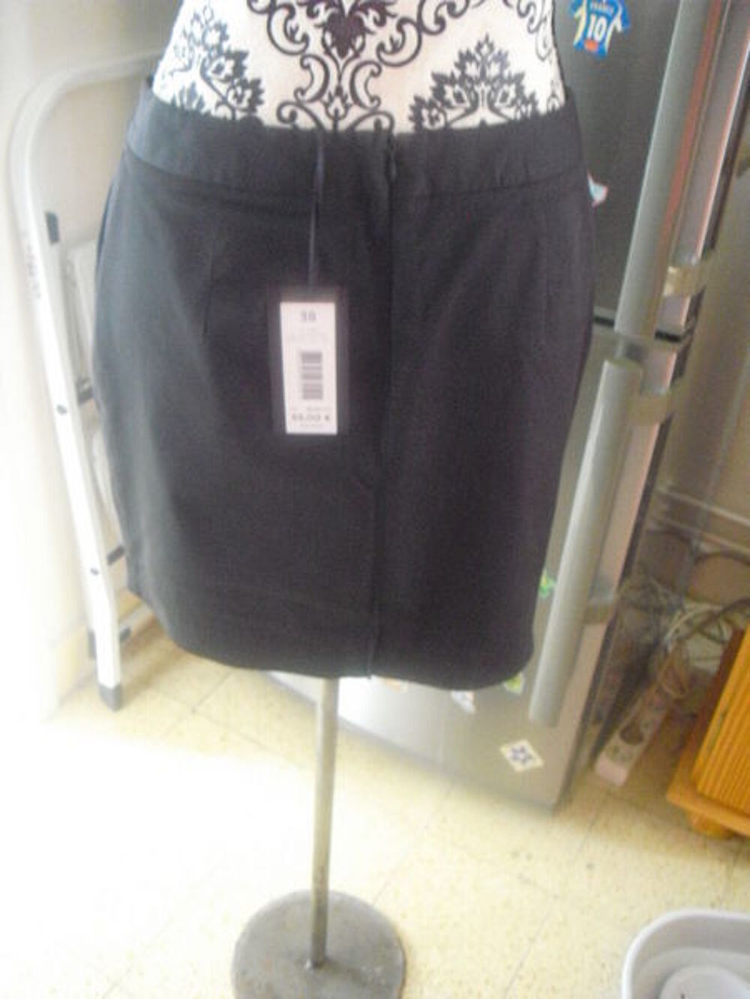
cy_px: 500
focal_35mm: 36
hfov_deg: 39.7
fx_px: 1040
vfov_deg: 51.4
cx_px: 375
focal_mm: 6.3
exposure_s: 1/25
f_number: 3.1
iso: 800
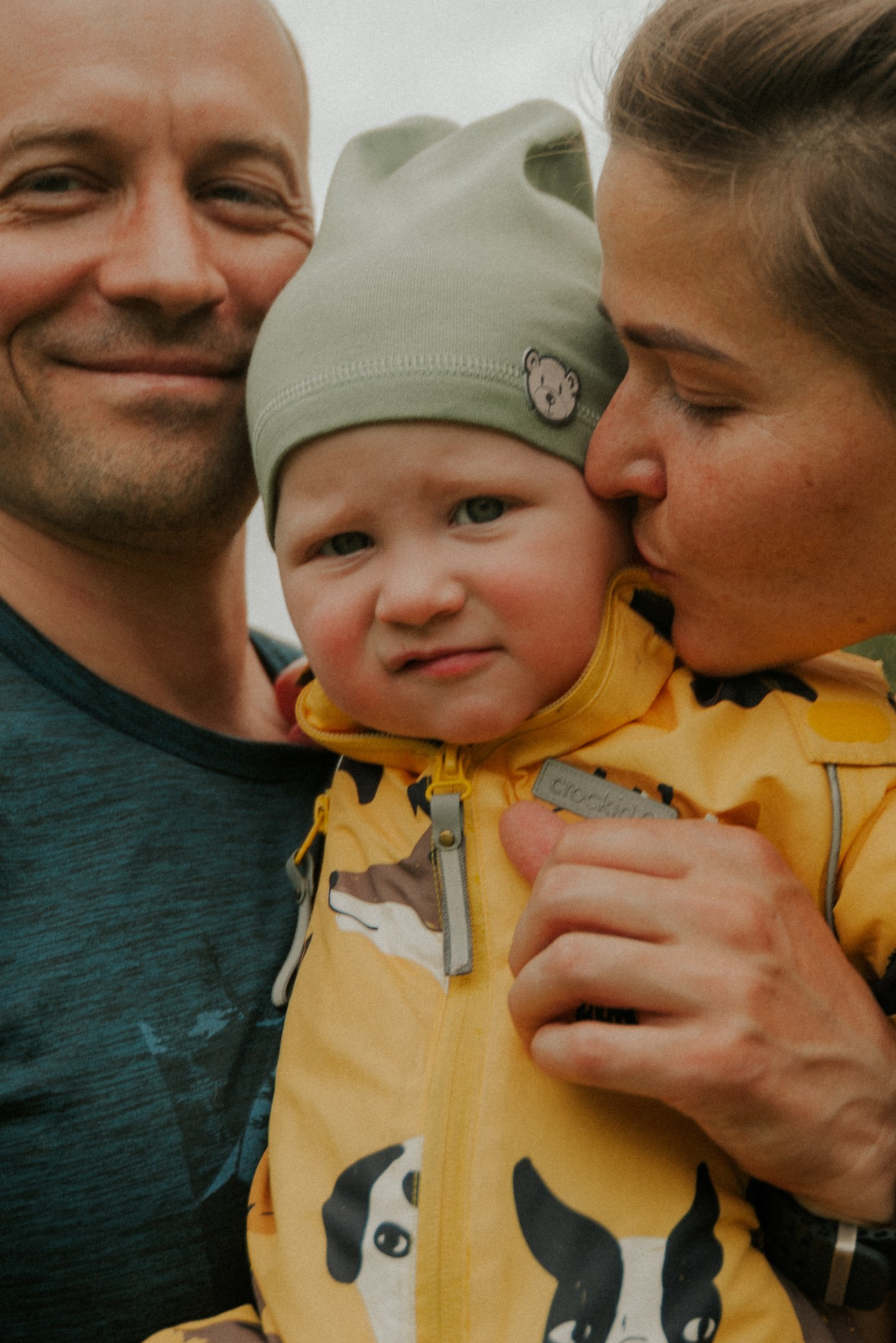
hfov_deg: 19.2
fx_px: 2650
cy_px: 454
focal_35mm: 71
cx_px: 510
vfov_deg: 28.3
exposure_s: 1/125
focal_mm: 36
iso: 100
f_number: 2.8
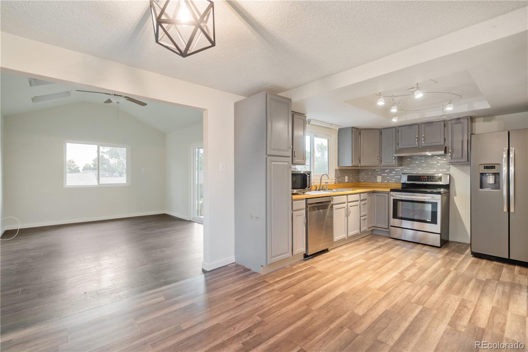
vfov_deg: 73.7
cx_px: 264
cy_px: 176
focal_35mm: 16
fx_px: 235
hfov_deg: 96.7
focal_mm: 16
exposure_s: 1/5
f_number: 4
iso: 100
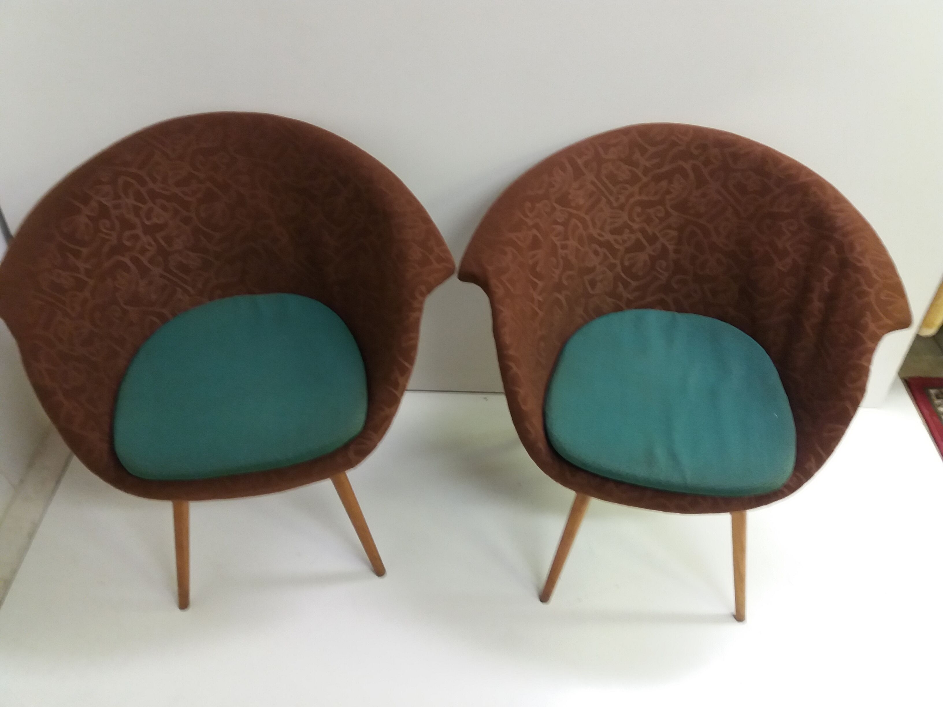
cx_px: 472
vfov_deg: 49.7
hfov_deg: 63.4
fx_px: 763
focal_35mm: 28
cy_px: 354
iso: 160
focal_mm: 3.7
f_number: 1.9
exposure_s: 1/17
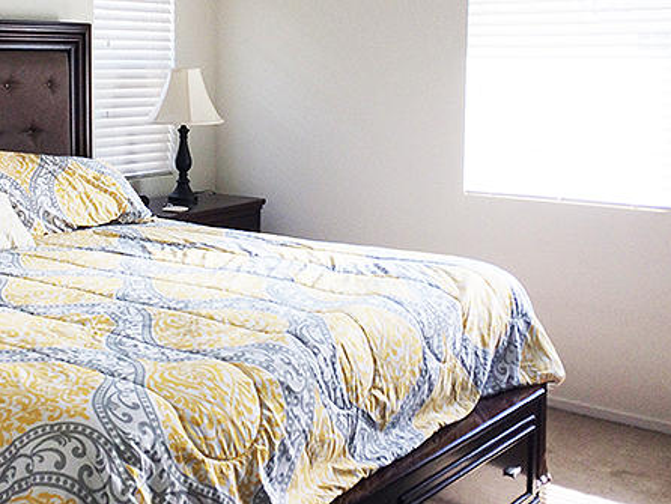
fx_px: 1009
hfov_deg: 36.4
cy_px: 138
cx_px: 217
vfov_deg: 27.7
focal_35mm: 52
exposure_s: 1/172
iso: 32
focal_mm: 4.15
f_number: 2.2
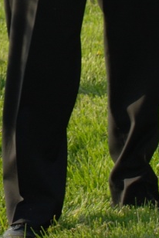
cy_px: -109
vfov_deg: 6.8
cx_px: -100
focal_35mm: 298
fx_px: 1970
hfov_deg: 4.6
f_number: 5.6
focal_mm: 40
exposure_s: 1/125
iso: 100
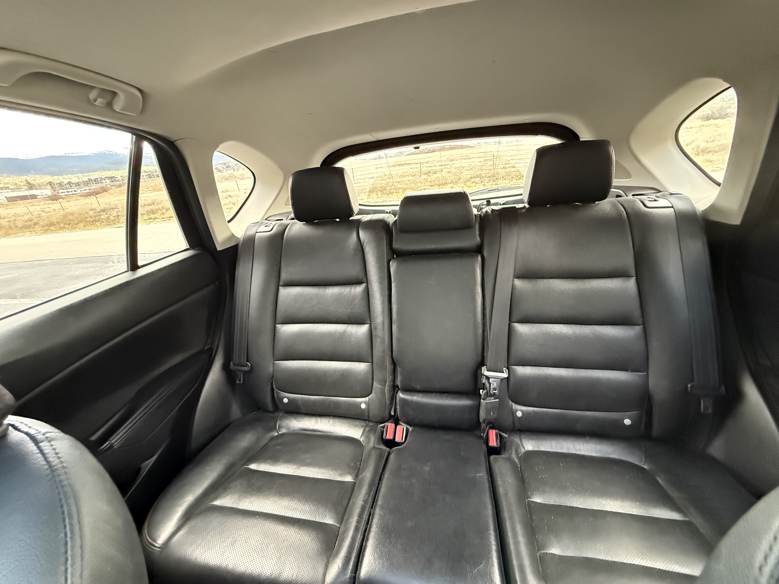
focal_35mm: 14
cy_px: 292
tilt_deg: -22.7
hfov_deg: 102.1
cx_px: 390
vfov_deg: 85.7
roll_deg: +5.9
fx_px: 315
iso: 1250
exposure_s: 1/60
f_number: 2.2
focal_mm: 2.22
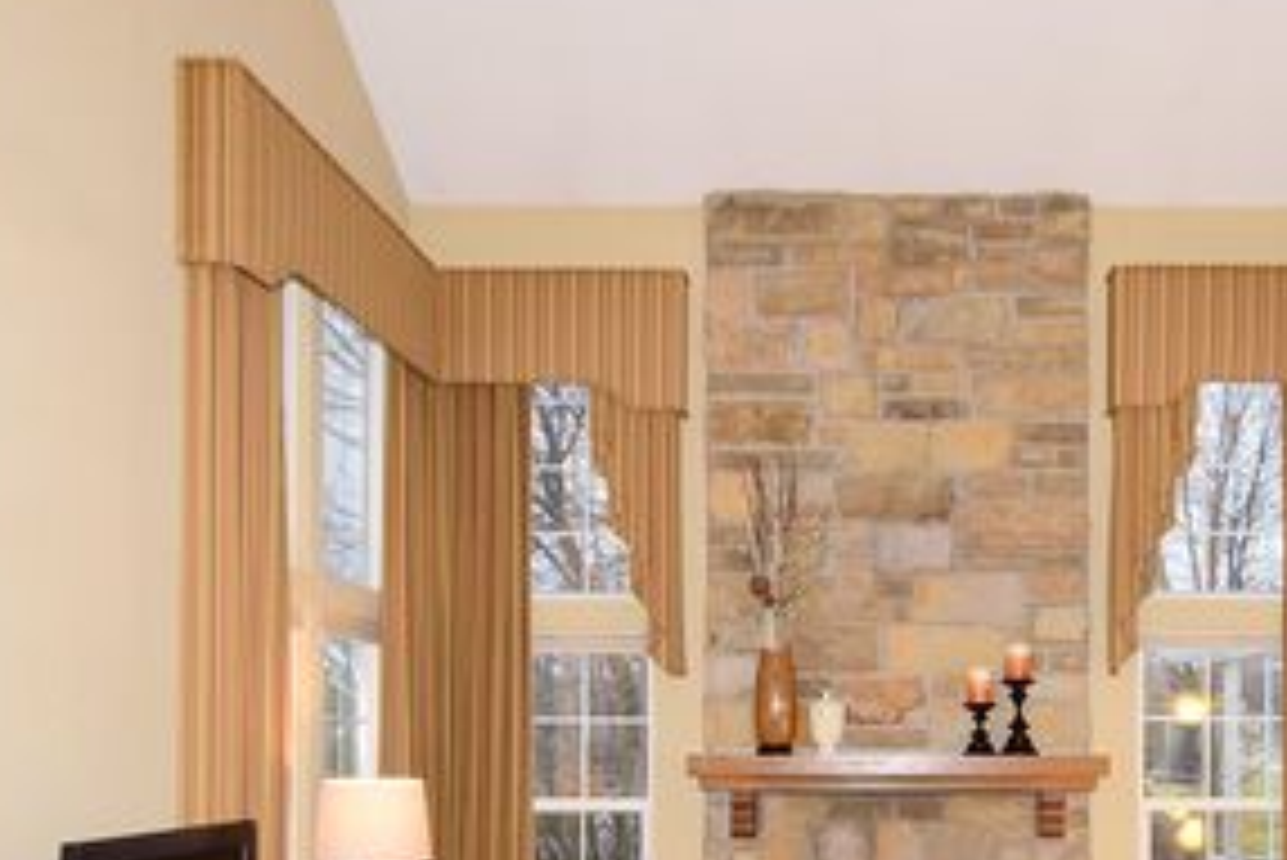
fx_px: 1379
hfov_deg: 49.0
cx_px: 878
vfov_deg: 33.0
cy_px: 754
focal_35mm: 39
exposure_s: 1/60
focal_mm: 11.5
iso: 2000
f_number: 9
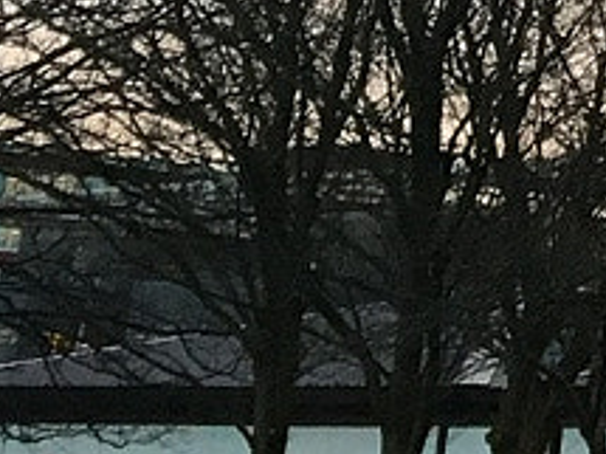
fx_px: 3779
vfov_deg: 6.5
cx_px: 1646
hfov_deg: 8.1
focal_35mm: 216
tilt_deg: +20.3
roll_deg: -2.5
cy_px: -733
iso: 40
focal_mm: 4.15
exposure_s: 1/33
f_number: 2.2
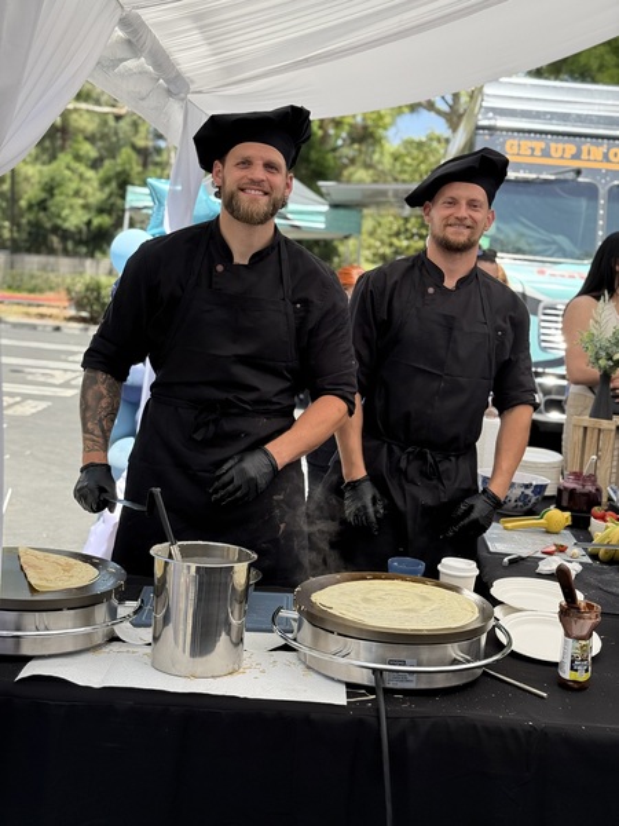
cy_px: 413
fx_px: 1144
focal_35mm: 48
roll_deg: -2.3
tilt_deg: -5.6
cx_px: 310
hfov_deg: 30.3
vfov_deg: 39.7
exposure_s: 1/975
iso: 80
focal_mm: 6.76
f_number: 1.78
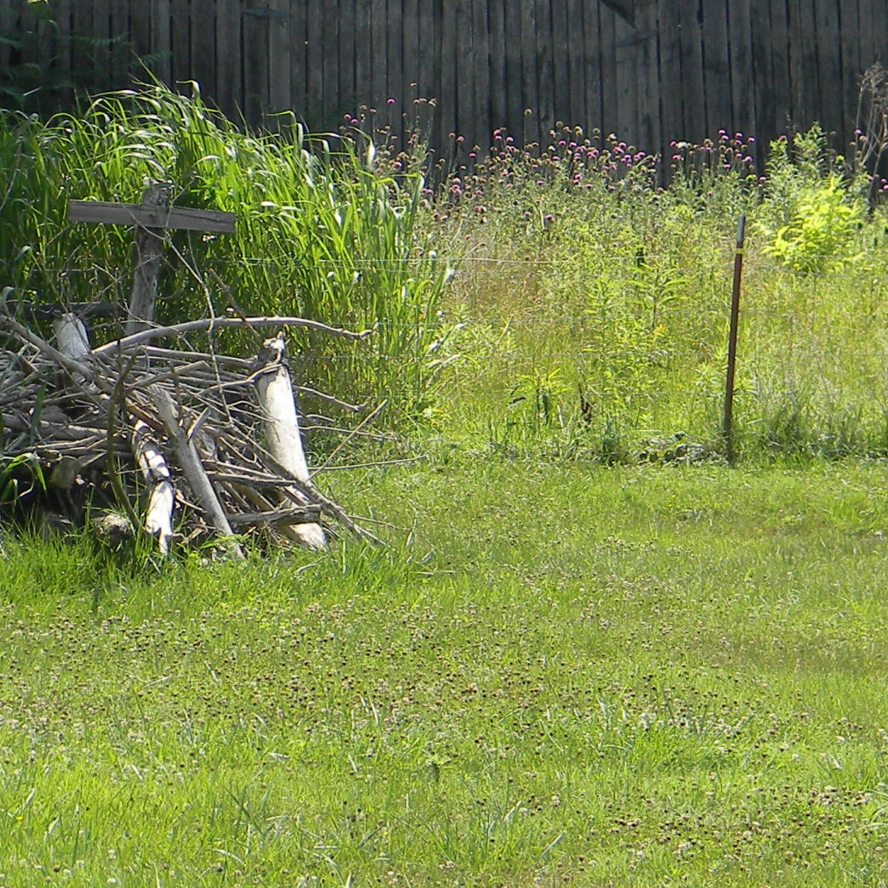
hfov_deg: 10.8
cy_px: 87
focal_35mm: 162
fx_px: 4702
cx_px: 448
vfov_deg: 10.7
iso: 80
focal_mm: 12.2
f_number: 4.3
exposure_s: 1/306
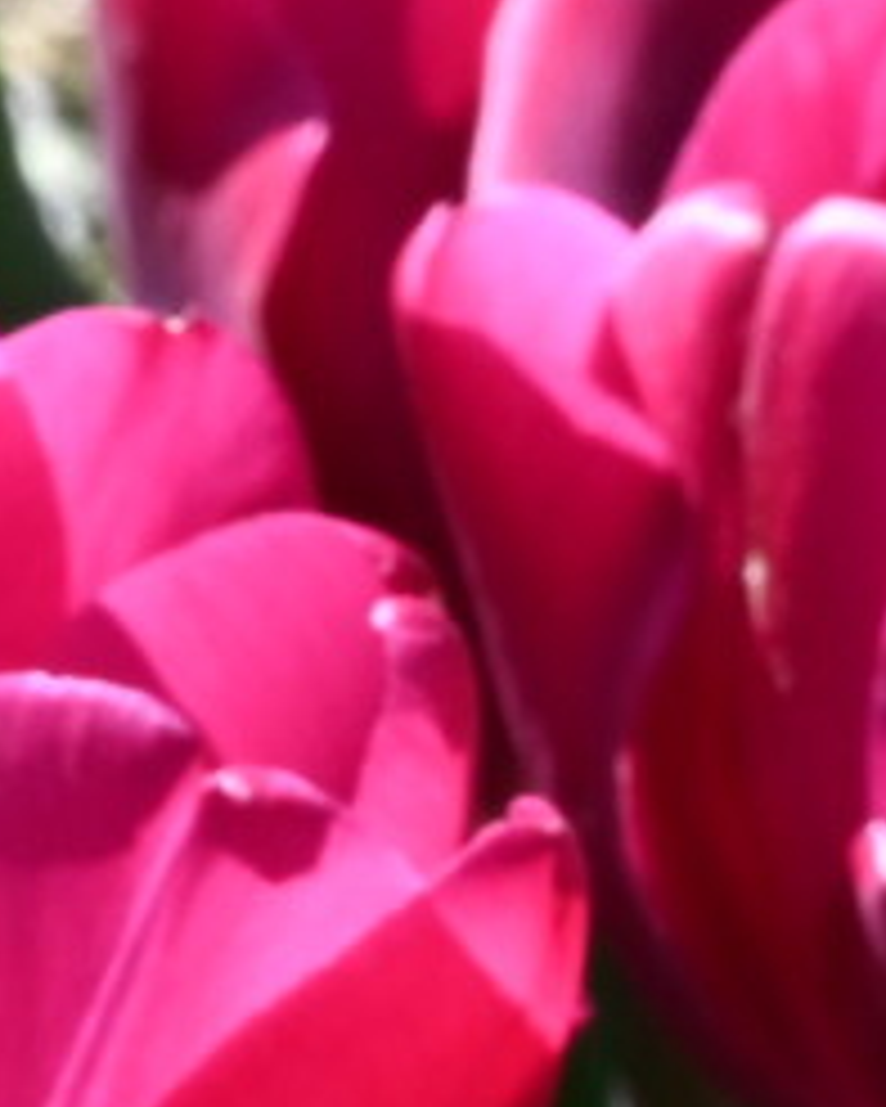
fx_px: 14610
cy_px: 2200
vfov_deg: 4.3
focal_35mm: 446
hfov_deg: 3.4
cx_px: -1547
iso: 360
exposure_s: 1/60
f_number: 22
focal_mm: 61
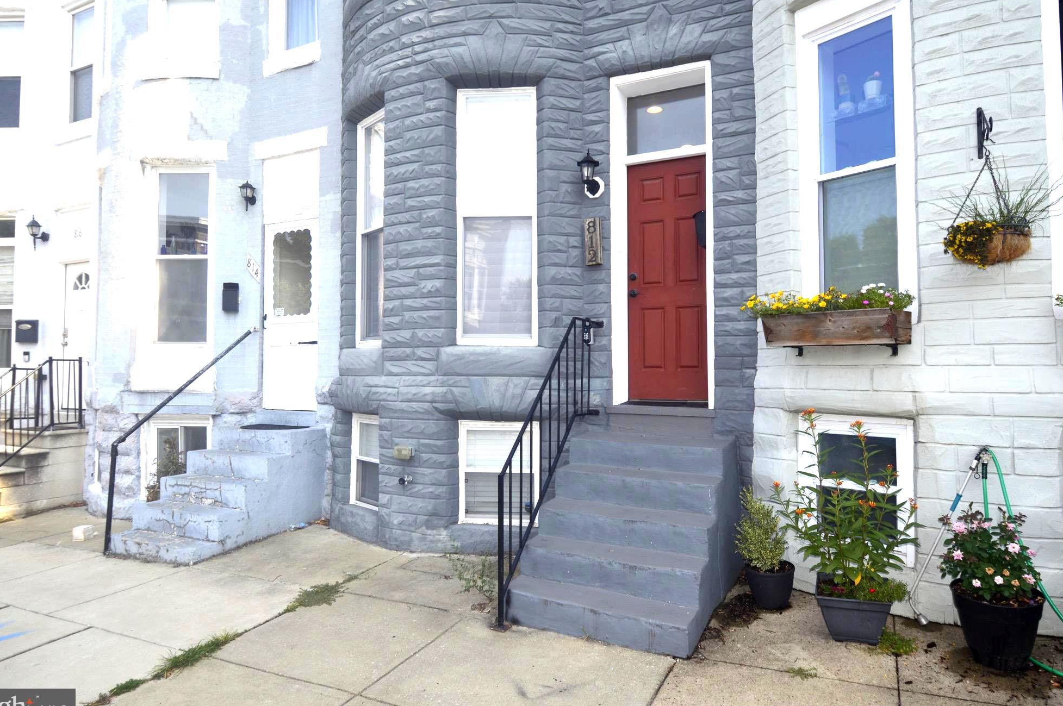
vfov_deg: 57.1
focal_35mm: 22
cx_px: 512
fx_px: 649
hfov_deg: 78.6
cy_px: 358
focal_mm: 14
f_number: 5.6
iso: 100
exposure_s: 1/125
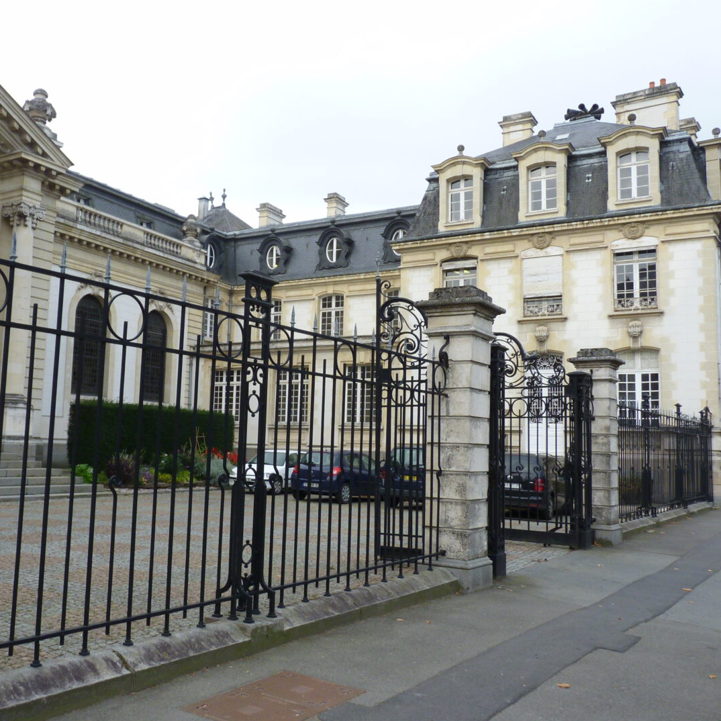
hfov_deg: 51.0
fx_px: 754
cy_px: 362
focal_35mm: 32
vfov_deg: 51.1
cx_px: 316
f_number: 3.2
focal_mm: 4.8
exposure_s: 1/250
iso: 160
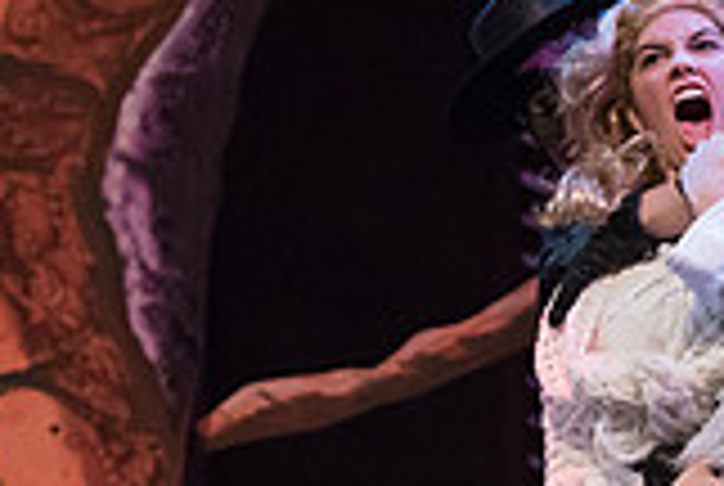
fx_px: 9409
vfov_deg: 3.0
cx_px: 675
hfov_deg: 4.4
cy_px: 601
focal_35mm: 467
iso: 5000
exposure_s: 1/320
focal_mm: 130
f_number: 3.2
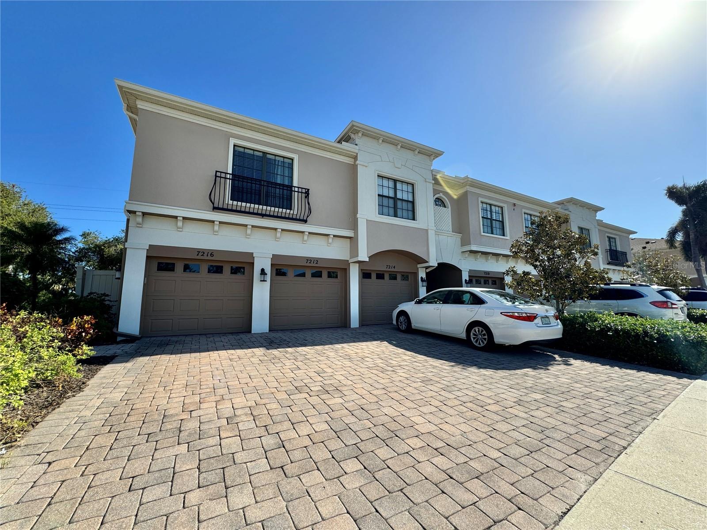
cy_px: 265
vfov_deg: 85.7
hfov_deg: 102.1
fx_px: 286
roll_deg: +0.1
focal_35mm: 14
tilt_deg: +8.7
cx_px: 354
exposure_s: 1/1198
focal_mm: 2.22
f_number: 2.2
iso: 50
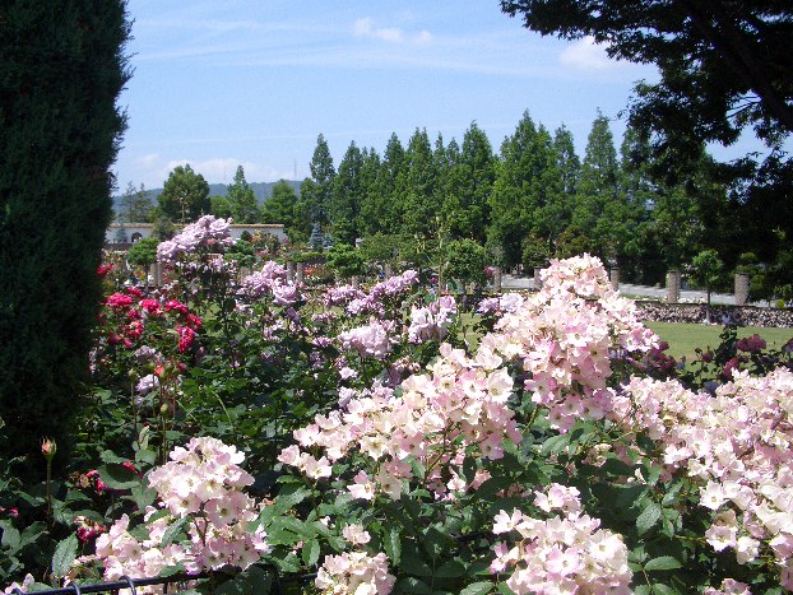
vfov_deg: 39.7
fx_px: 825
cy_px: 290
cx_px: 398
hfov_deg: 51.3
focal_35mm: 36
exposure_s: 1/800
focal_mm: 5.8
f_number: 4.3
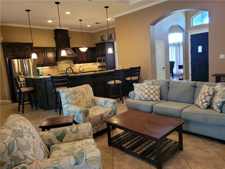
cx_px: 112
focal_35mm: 26
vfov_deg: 53.1
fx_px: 169
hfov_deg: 67.3
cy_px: 84
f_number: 1.8
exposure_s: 1/40
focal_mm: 5.4
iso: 200
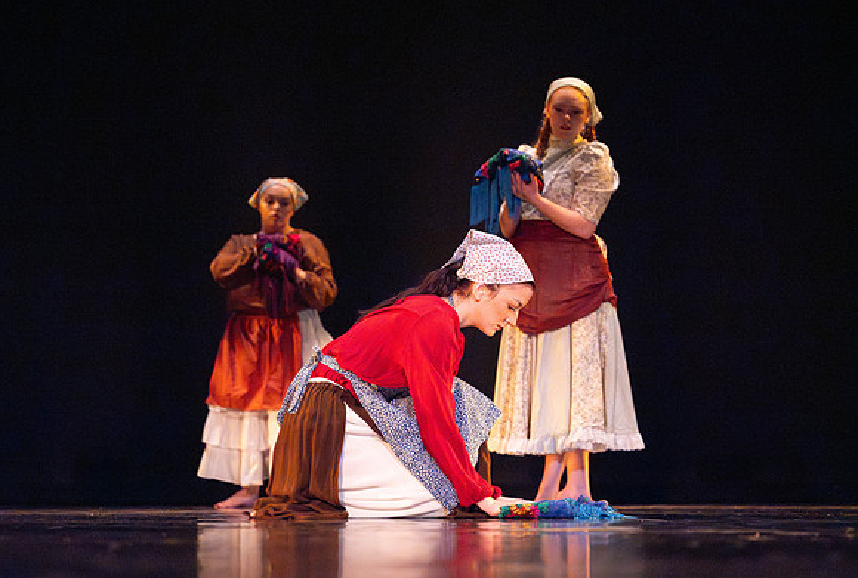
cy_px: 259
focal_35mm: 80
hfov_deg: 25.3
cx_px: 468
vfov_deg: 17.2
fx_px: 1910
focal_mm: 70
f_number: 2.8
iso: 6400
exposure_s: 1/250
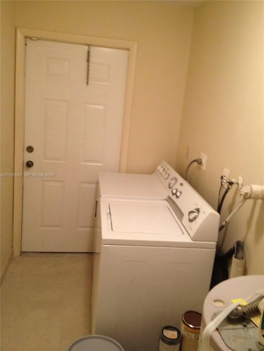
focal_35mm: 35
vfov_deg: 52.6
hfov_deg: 40.7
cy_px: 176
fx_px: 356
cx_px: 132
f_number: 2.4
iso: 250
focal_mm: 4.28
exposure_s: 1/20
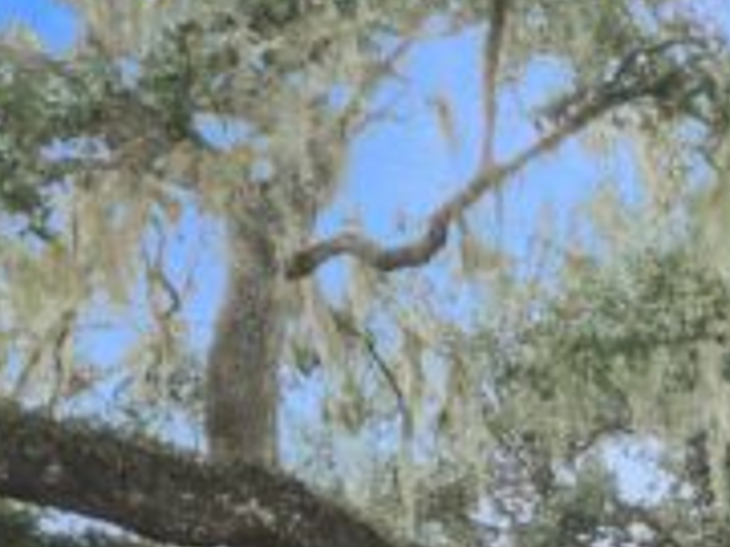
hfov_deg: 11.3
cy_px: 1370
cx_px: 917
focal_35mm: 171
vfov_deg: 8.0
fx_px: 3606
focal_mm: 5.3
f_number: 3.2
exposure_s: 1/100
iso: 125
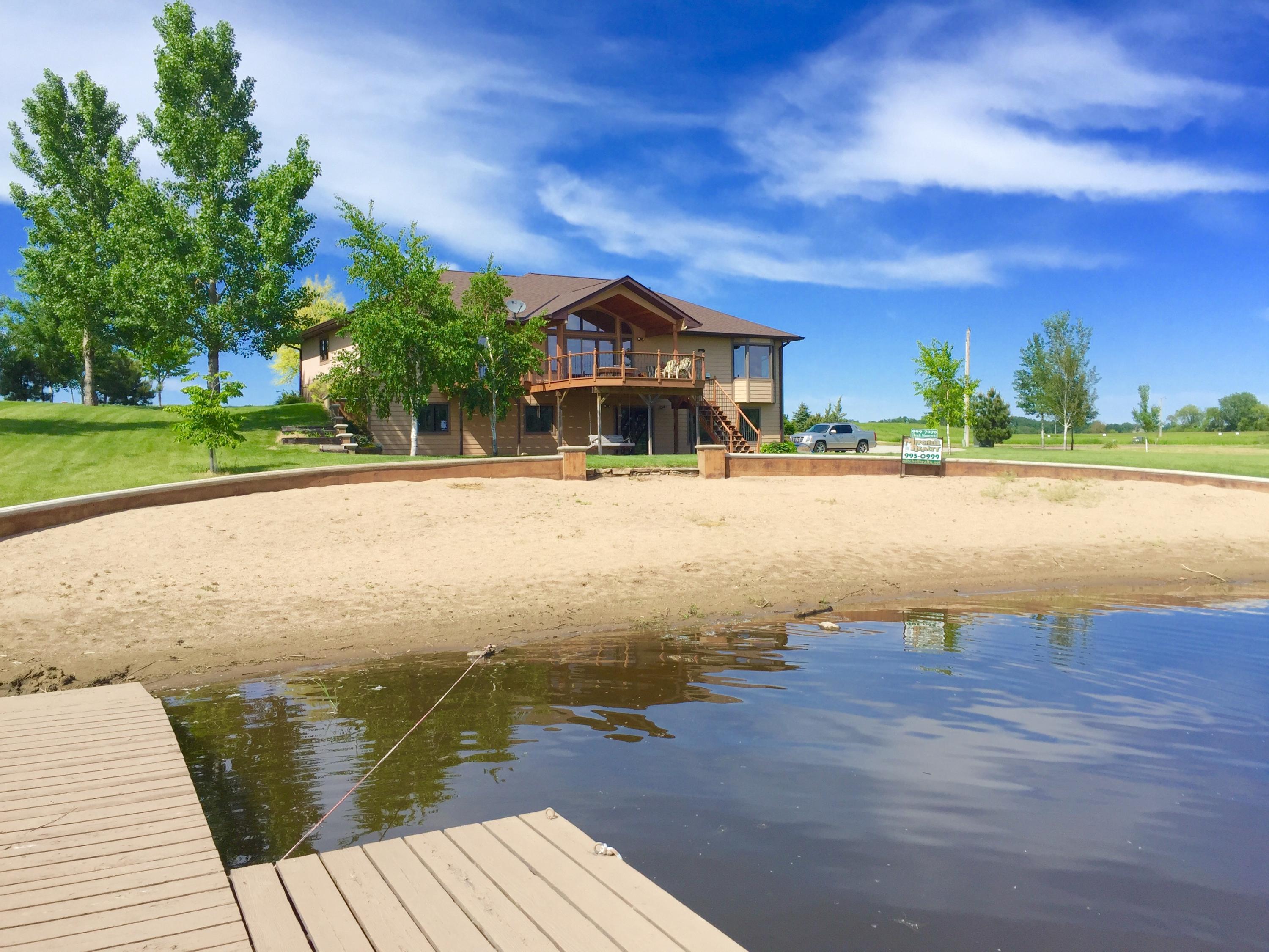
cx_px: 634
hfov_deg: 61.7
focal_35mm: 29
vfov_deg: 48.2
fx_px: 1063
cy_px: 476
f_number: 2.2
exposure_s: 1/1883
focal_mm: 4.15
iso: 32
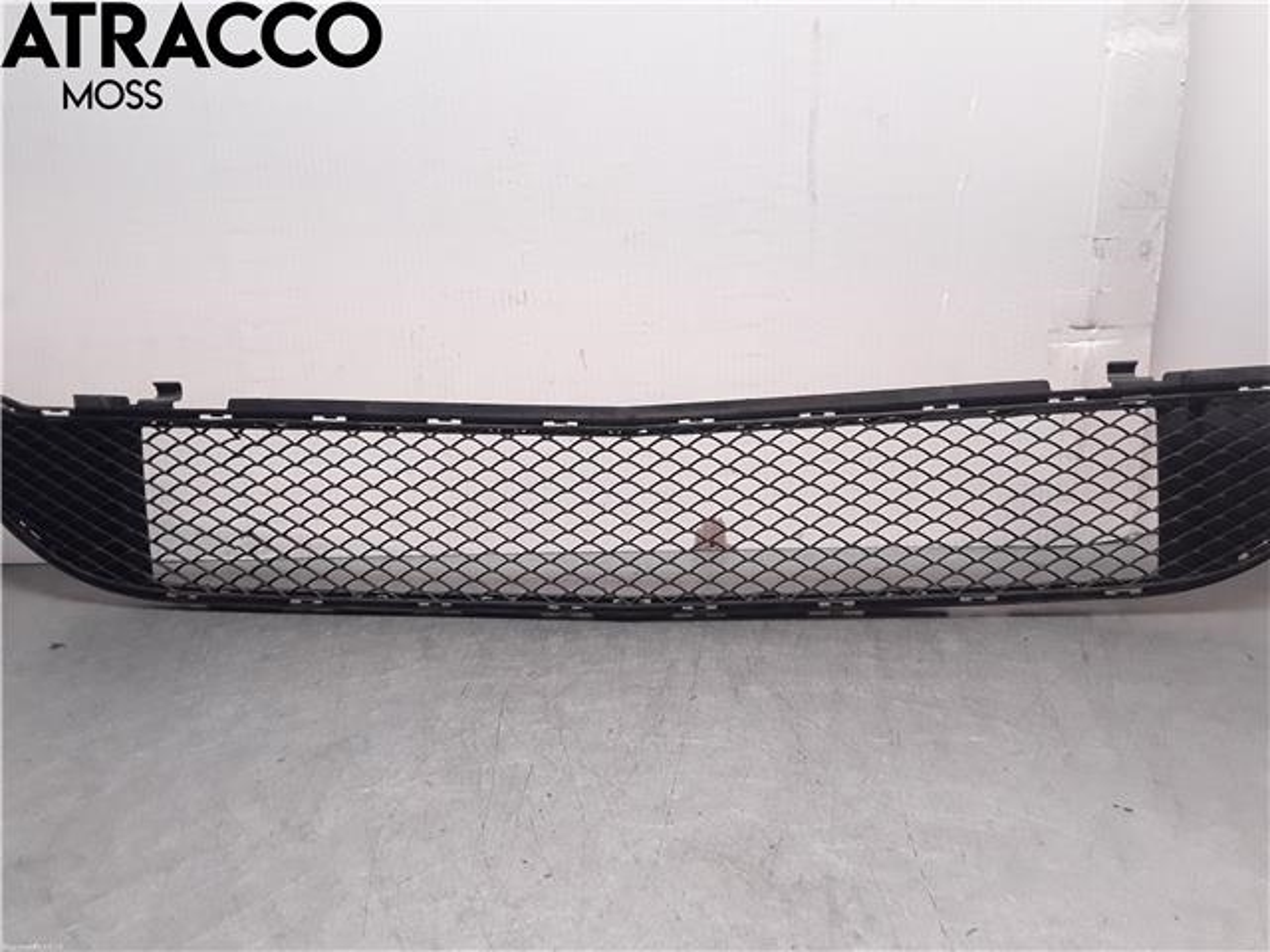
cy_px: 476
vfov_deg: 49.7
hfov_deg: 63.4
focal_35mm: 28
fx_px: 1027
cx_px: 635
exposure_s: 1/125
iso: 100
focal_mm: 2.91
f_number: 1.9
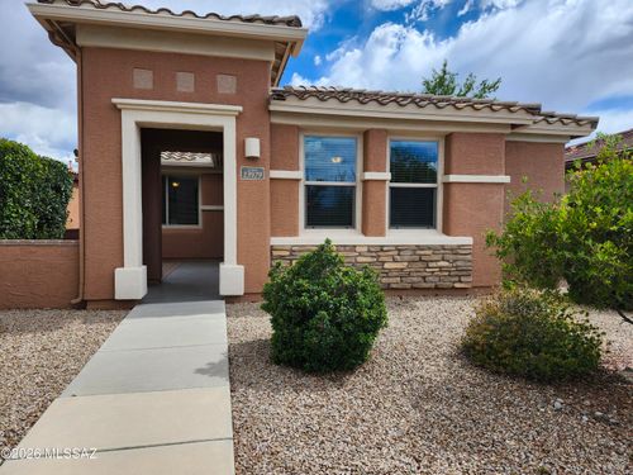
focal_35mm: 23
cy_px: 238
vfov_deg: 58.9
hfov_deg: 73.9
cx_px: 316
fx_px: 421
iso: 25
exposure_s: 1/1372
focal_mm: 5.54
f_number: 1.8
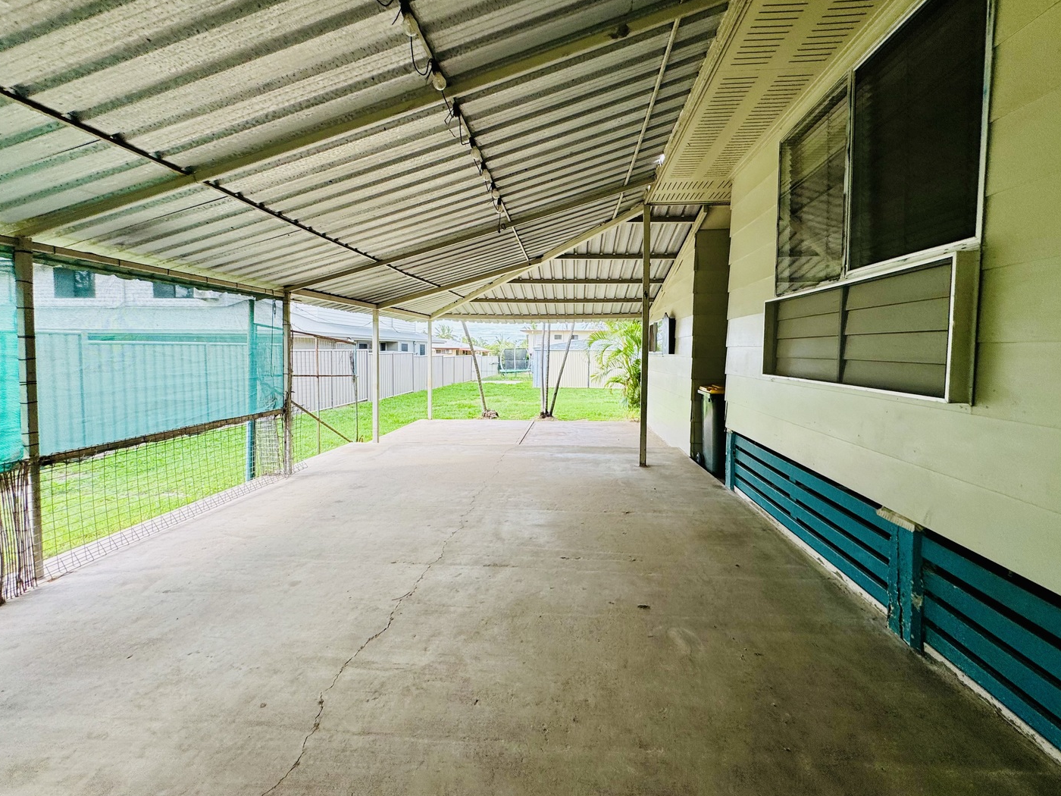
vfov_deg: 81.7
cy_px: 376
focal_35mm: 15
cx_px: 536
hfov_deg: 98.2
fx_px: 460
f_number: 2.2
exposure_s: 1/214
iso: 40
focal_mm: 2.22
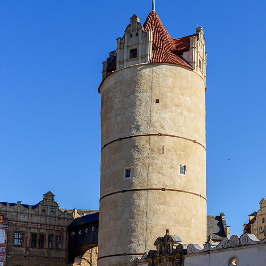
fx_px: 435
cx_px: 133
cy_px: 158
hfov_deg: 34.0
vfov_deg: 33.9
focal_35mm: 50
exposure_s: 1/640
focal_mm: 26
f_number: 6.3
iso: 100
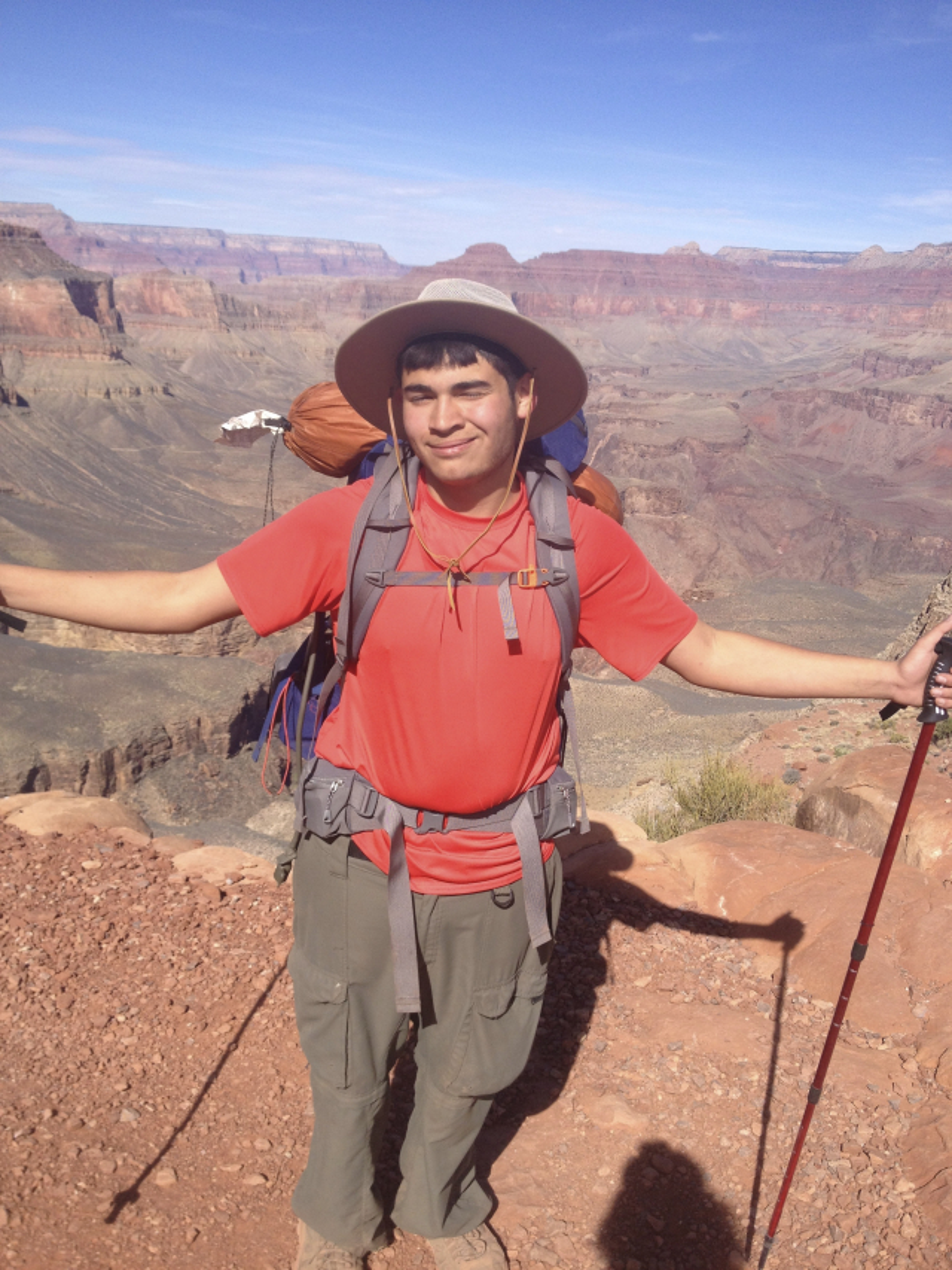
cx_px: 476
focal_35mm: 35
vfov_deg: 52.6
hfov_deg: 40.7
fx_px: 1283
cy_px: 635
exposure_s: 1/1972
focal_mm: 4.28
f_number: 2.4
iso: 50
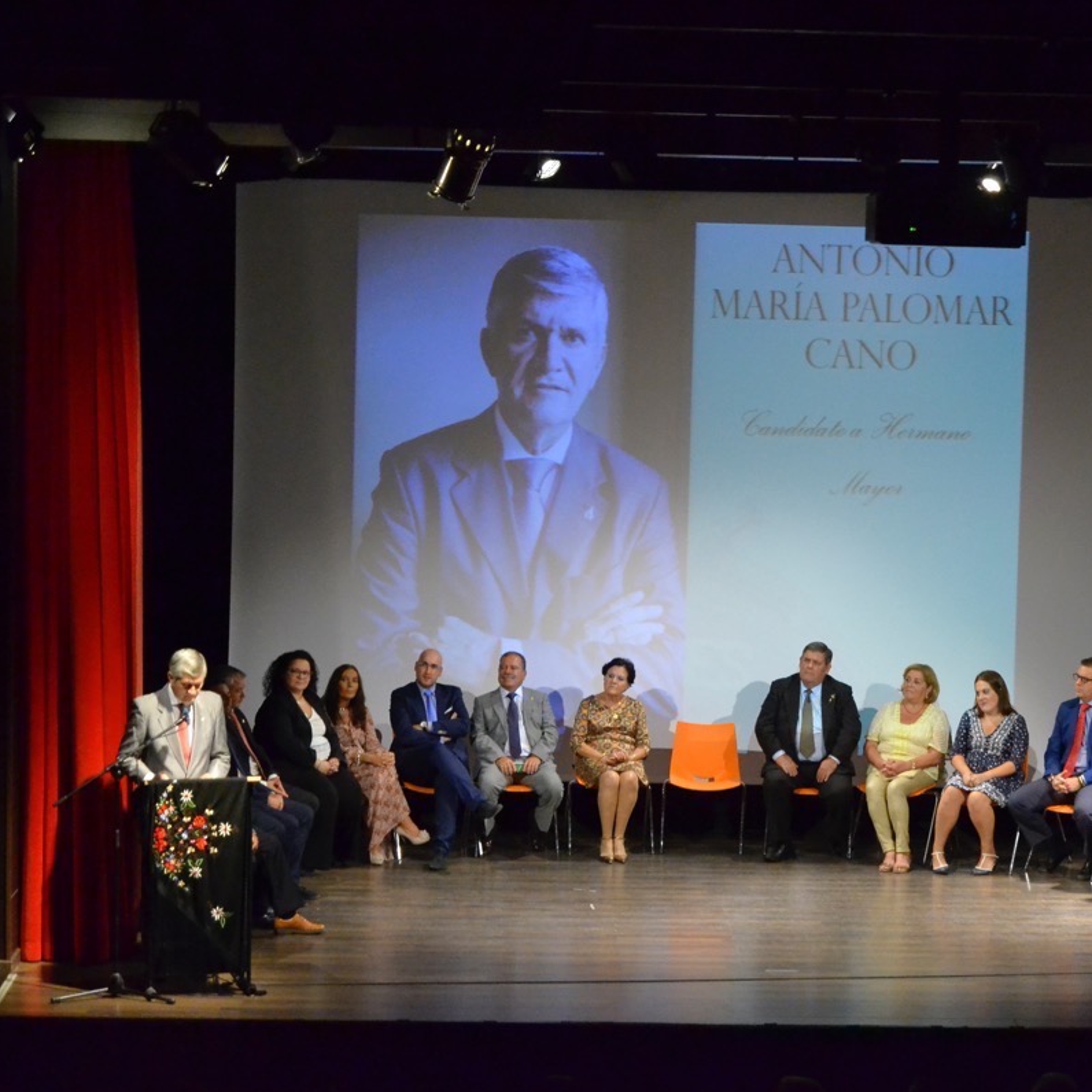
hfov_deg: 16.5
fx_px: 3770
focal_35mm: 106
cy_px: 547
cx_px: 657
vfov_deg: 16.5
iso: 3200
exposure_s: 1/80
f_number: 5.6
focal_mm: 55
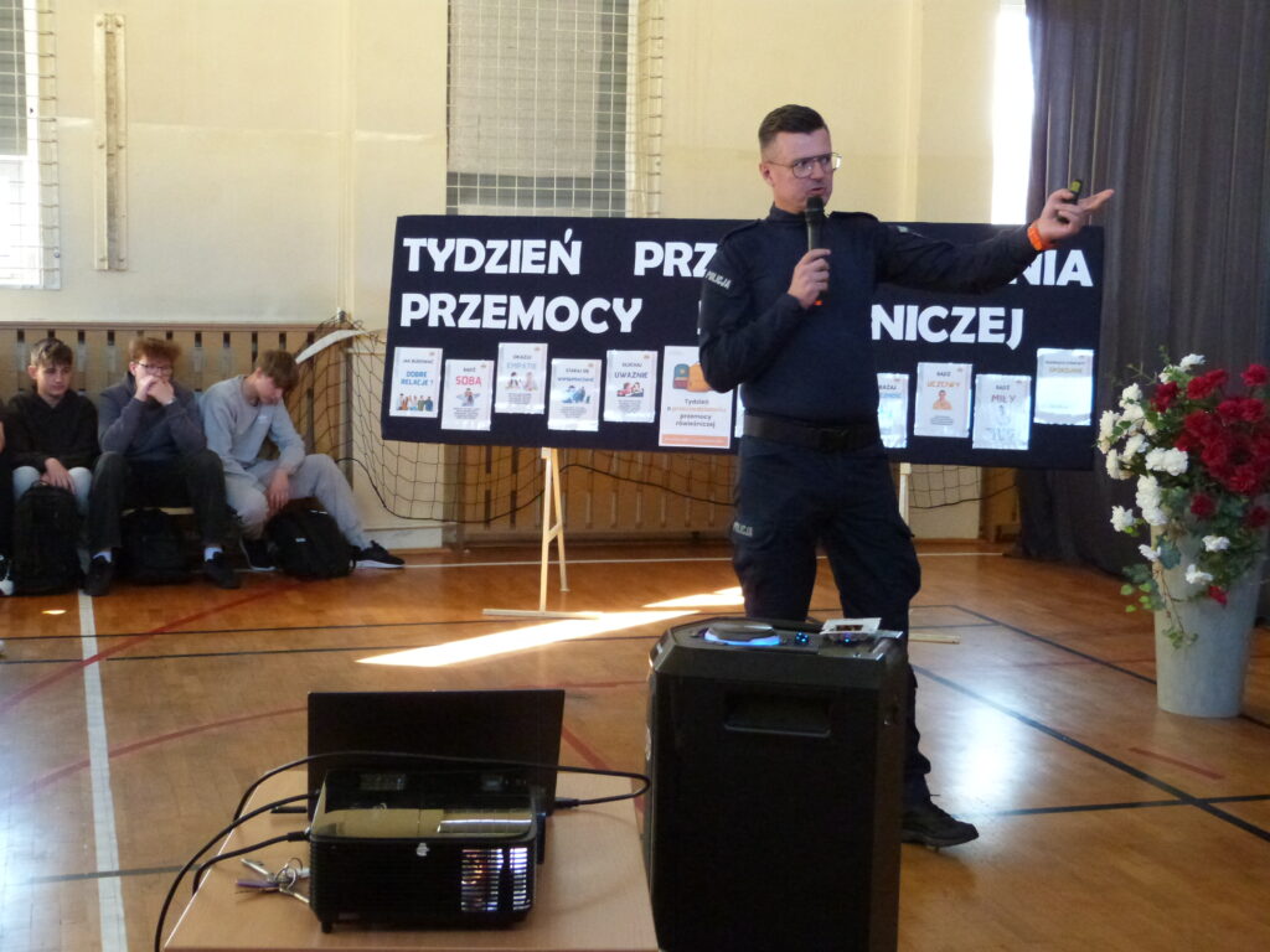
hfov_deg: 38.2
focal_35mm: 50
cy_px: 476
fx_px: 1834
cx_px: 635
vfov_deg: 29.1
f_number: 3.2
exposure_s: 1/60
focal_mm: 9
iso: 800
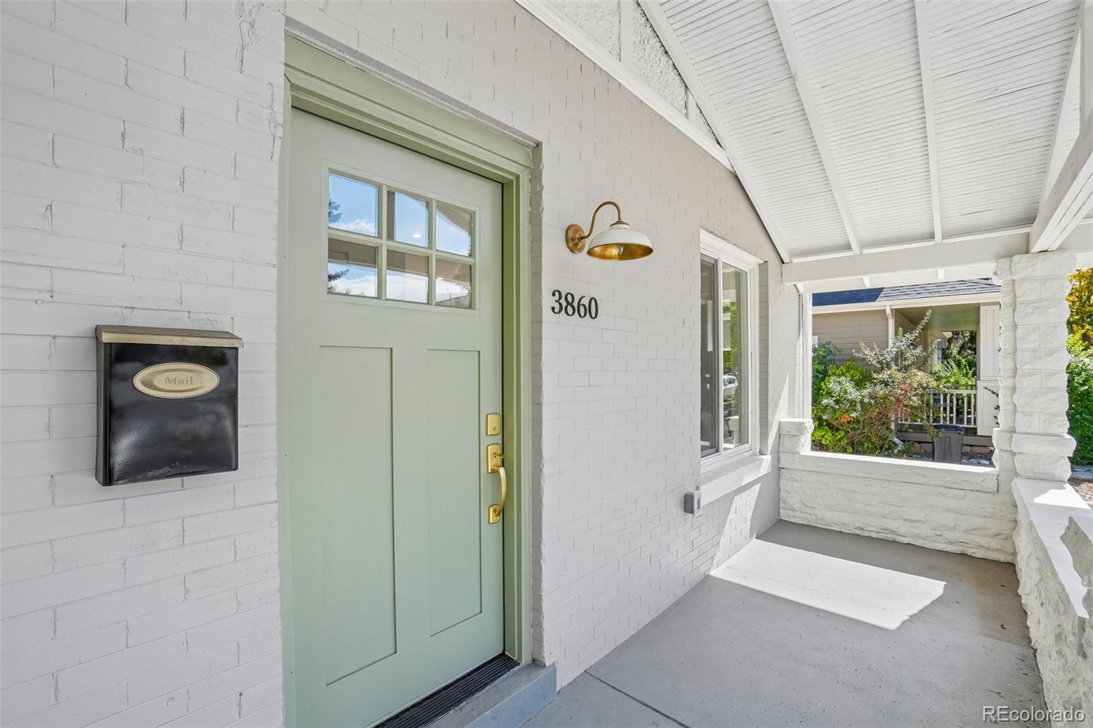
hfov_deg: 100.4
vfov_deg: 77.3
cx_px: 546
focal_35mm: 15
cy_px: 364
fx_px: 455
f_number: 8
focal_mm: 10
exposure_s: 1/500
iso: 400
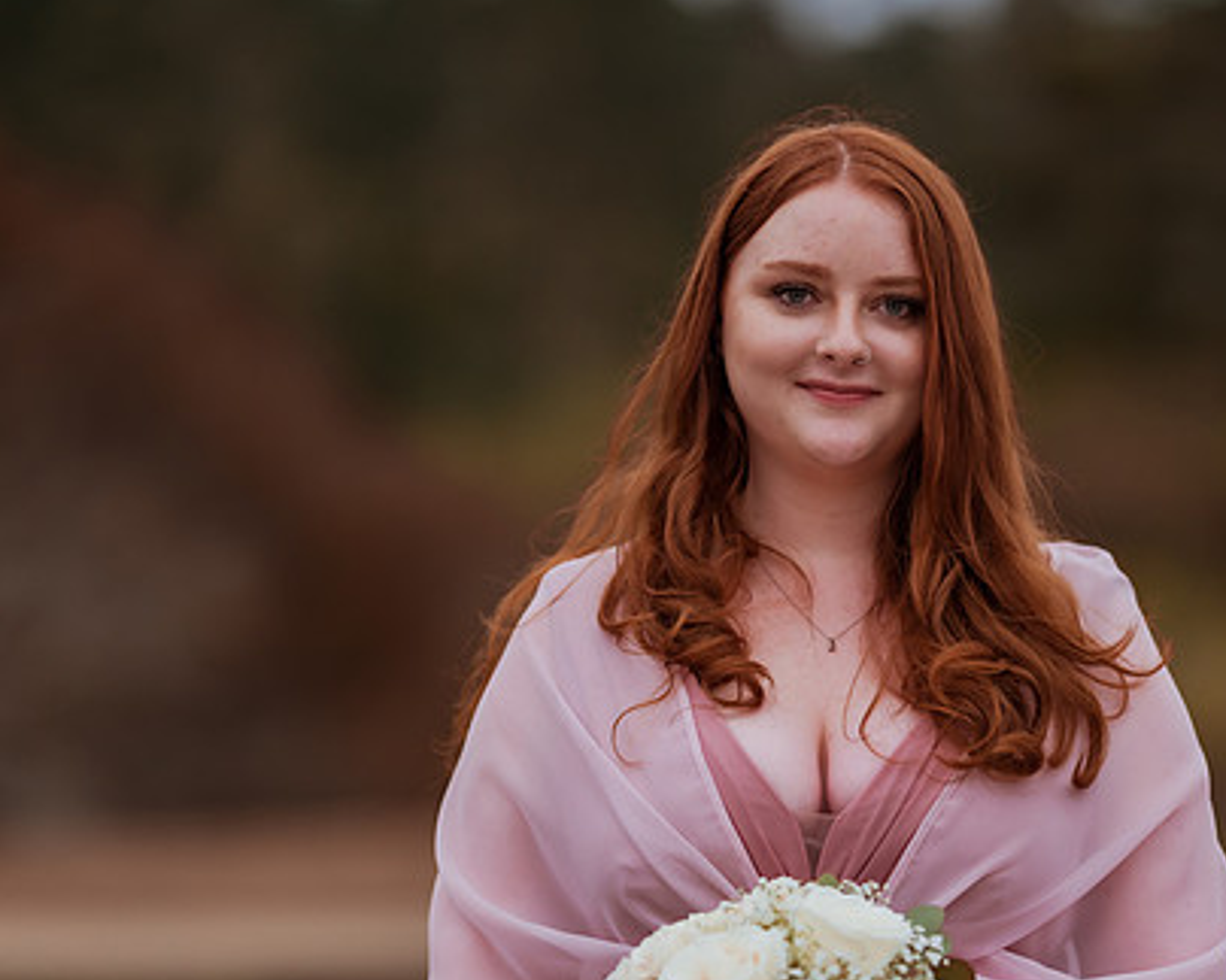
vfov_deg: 8.5
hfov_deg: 10.6
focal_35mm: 182
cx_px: 756
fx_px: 6602
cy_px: 537
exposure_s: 1/3200
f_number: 1.8
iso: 500
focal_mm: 135
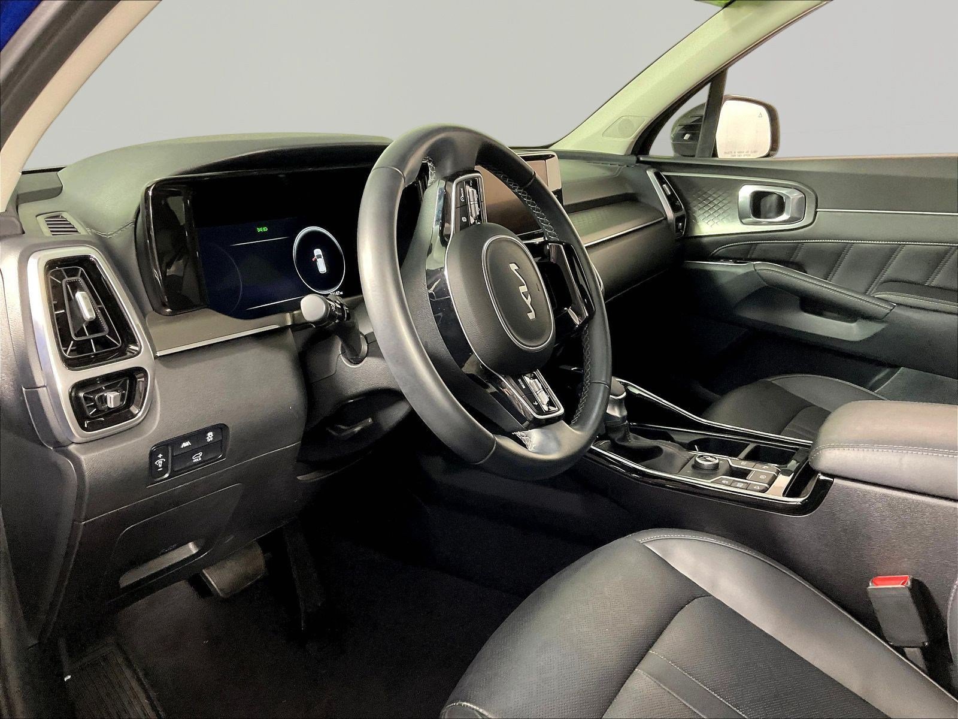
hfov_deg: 61.7
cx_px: 479
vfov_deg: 48.2
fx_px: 803
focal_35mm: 29
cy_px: 360
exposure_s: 1/60
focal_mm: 3
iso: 250
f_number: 1.8
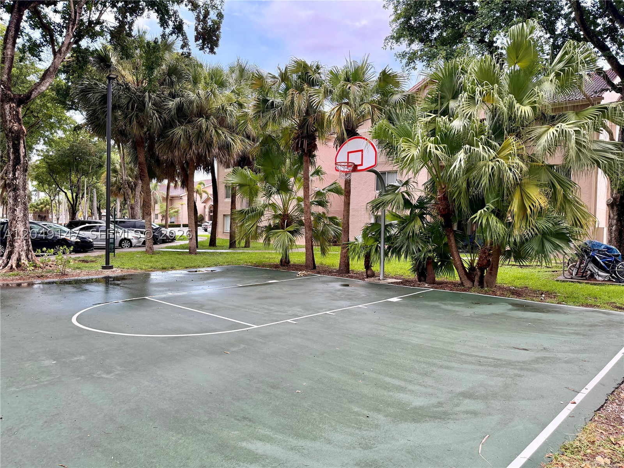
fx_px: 433
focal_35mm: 24
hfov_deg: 71.6
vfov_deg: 56.8
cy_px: 234
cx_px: 312
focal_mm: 6.76
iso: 125
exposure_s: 1/206
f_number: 1.78
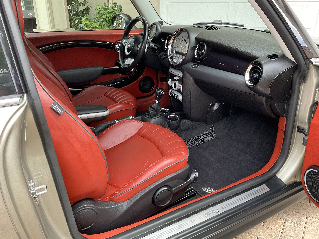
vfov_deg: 48.2
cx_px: 160
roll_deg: +0.2
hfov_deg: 61.7
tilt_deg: -23.6
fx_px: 267
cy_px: 120
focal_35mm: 29
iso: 32
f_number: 1.8
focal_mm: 3
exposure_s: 1/122
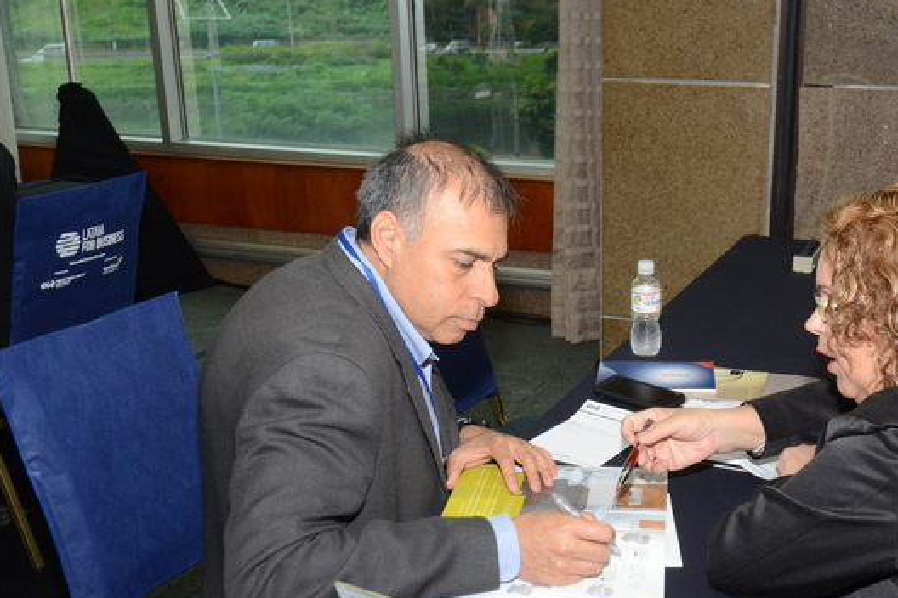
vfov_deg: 29.8
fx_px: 1122
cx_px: 604
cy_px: 369
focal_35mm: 45
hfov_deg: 43.0
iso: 800
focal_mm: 22
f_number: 5.6
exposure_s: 1/60
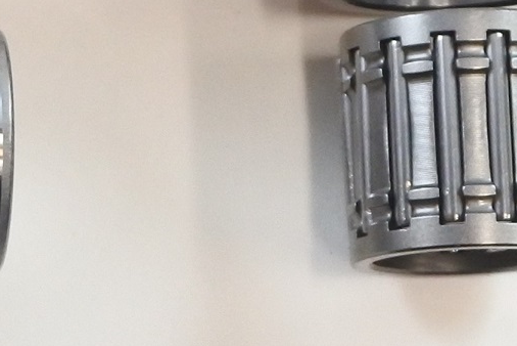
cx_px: -267
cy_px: -135
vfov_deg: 9.4
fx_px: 2055
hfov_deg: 13.5
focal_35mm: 143
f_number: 4
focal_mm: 13.4
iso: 720
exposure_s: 1/125
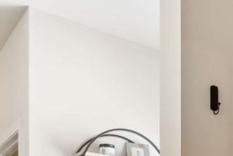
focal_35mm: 67
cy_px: 266
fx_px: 434
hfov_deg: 28.9
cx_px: 209
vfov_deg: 17.3
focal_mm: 17
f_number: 7.1
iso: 200
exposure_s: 1/13
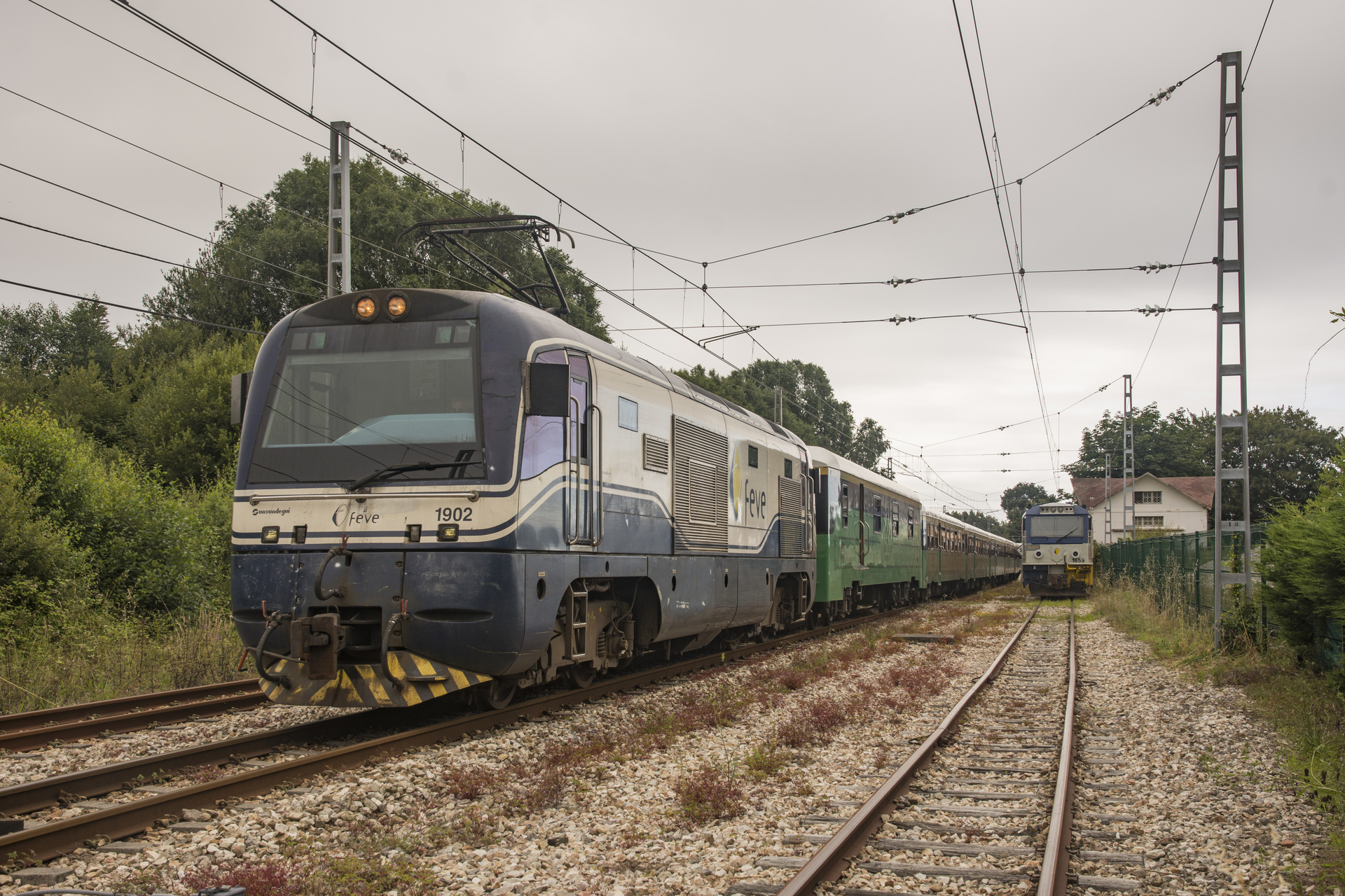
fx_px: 1401
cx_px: 672
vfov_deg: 35.5
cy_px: 448
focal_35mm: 38
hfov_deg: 51.3
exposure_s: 1/80
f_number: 8
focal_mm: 25
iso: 100
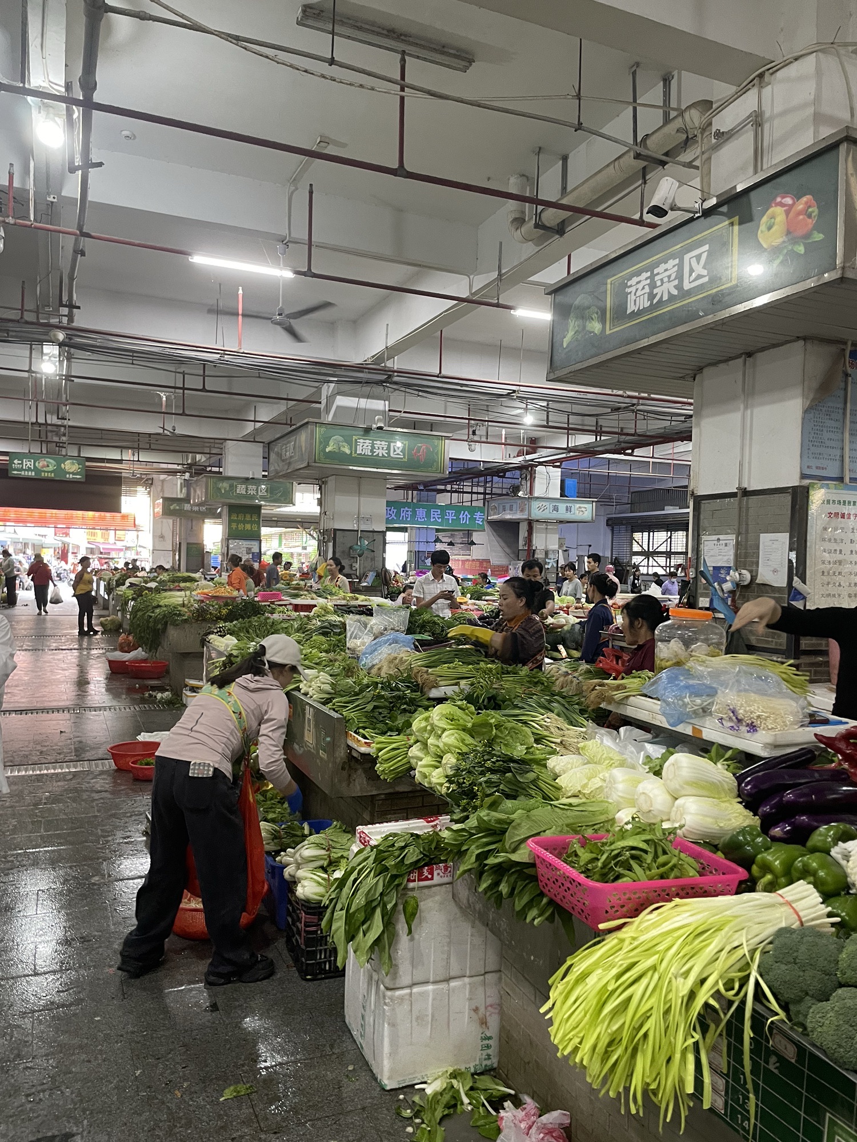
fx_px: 858
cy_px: 571
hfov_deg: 53.1
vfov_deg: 67.3
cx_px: 428
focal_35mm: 26
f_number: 1.6
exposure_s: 1/50
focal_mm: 4.2
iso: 200
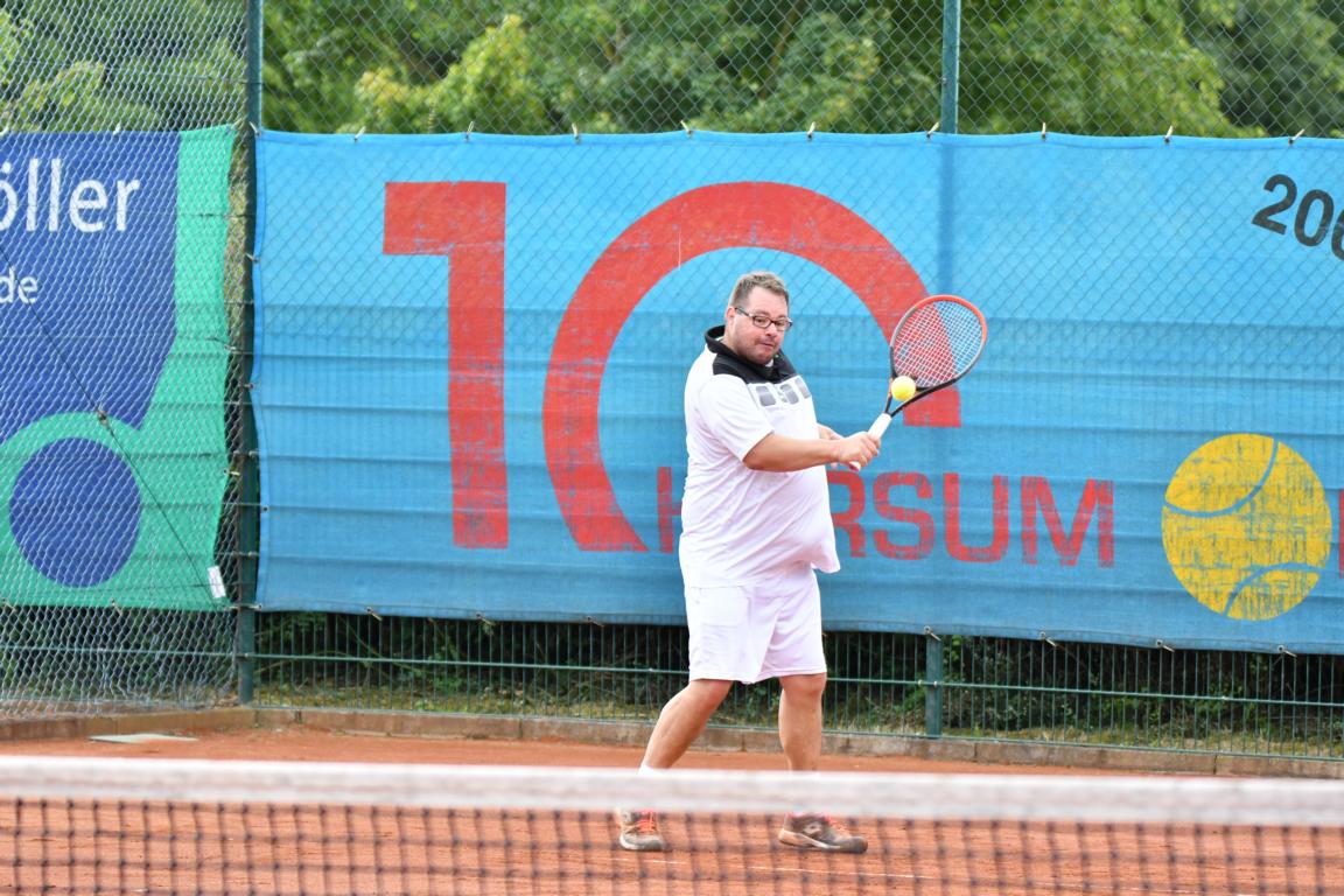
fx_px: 8399
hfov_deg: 9.1
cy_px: 448
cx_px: 672
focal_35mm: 225
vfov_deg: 6.1
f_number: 5
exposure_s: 1/1250
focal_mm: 150
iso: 800
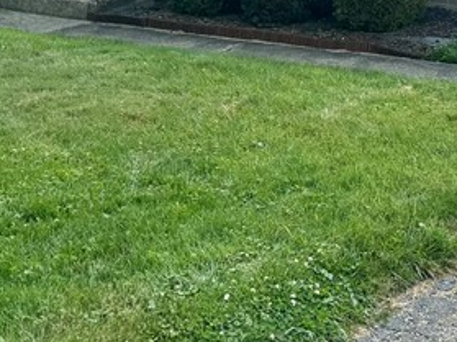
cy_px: -152
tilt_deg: +0.0
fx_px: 1161
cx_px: 313
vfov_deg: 15.6
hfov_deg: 22.2
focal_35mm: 88
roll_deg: -0.9
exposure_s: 1/1980
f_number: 1.78
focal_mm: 6.76
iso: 80
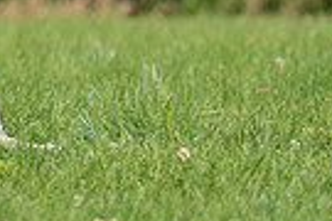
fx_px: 11490
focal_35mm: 1246
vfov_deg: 1.1
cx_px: -261
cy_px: -178
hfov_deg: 1.7
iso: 1000
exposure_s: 1/4000
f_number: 6.3
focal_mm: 289
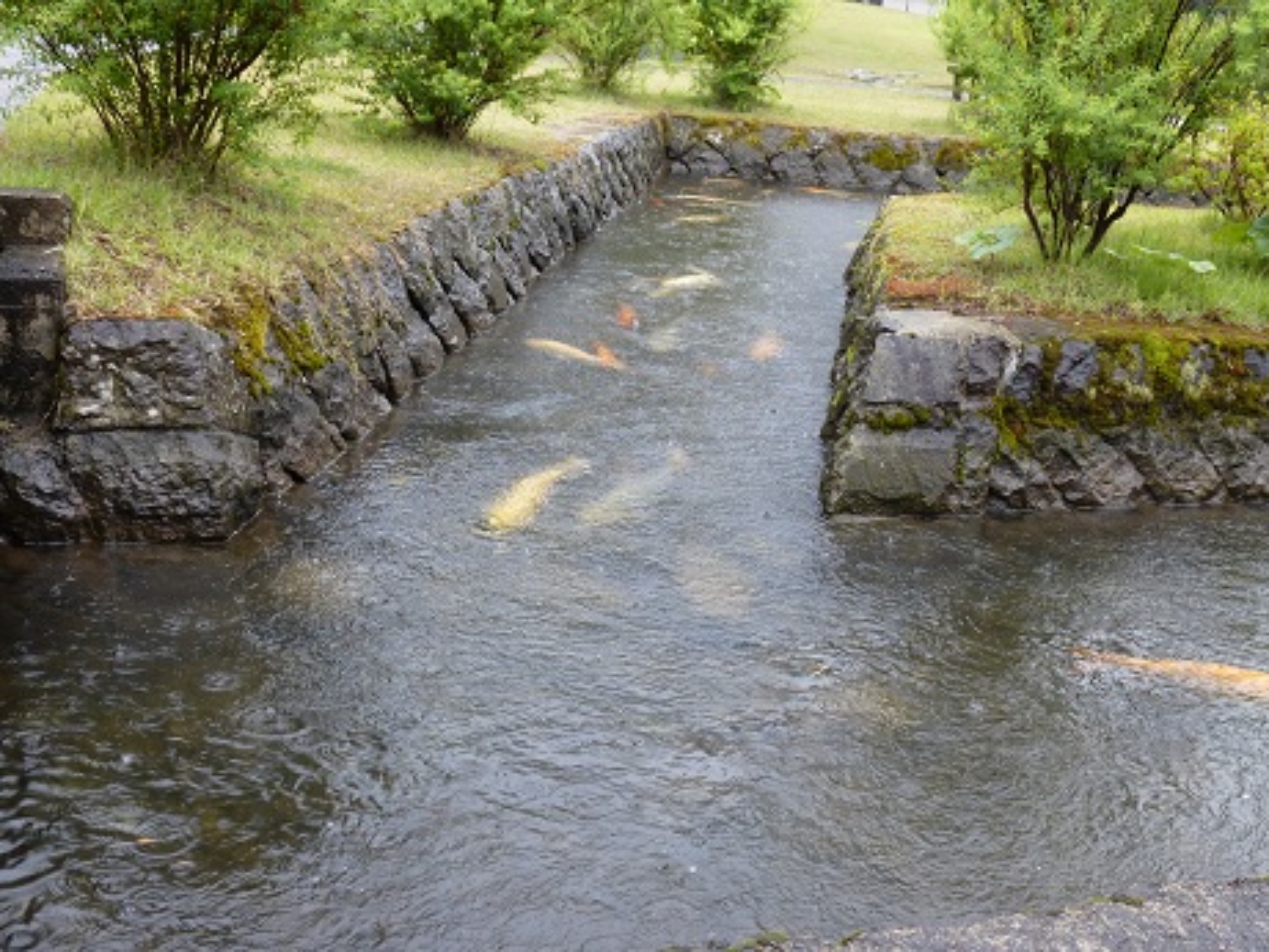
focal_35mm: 39
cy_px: 476
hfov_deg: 47.9
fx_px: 1430
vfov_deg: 36.8
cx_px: 634
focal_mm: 6.9
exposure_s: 1/60
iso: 160
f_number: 3.7
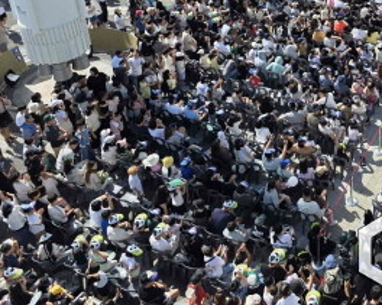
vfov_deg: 27.8
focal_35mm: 51
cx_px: 365
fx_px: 576
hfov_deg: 34.0
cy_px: -6
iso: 80
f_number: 1.7
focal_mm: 6.3
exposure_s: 1/3569
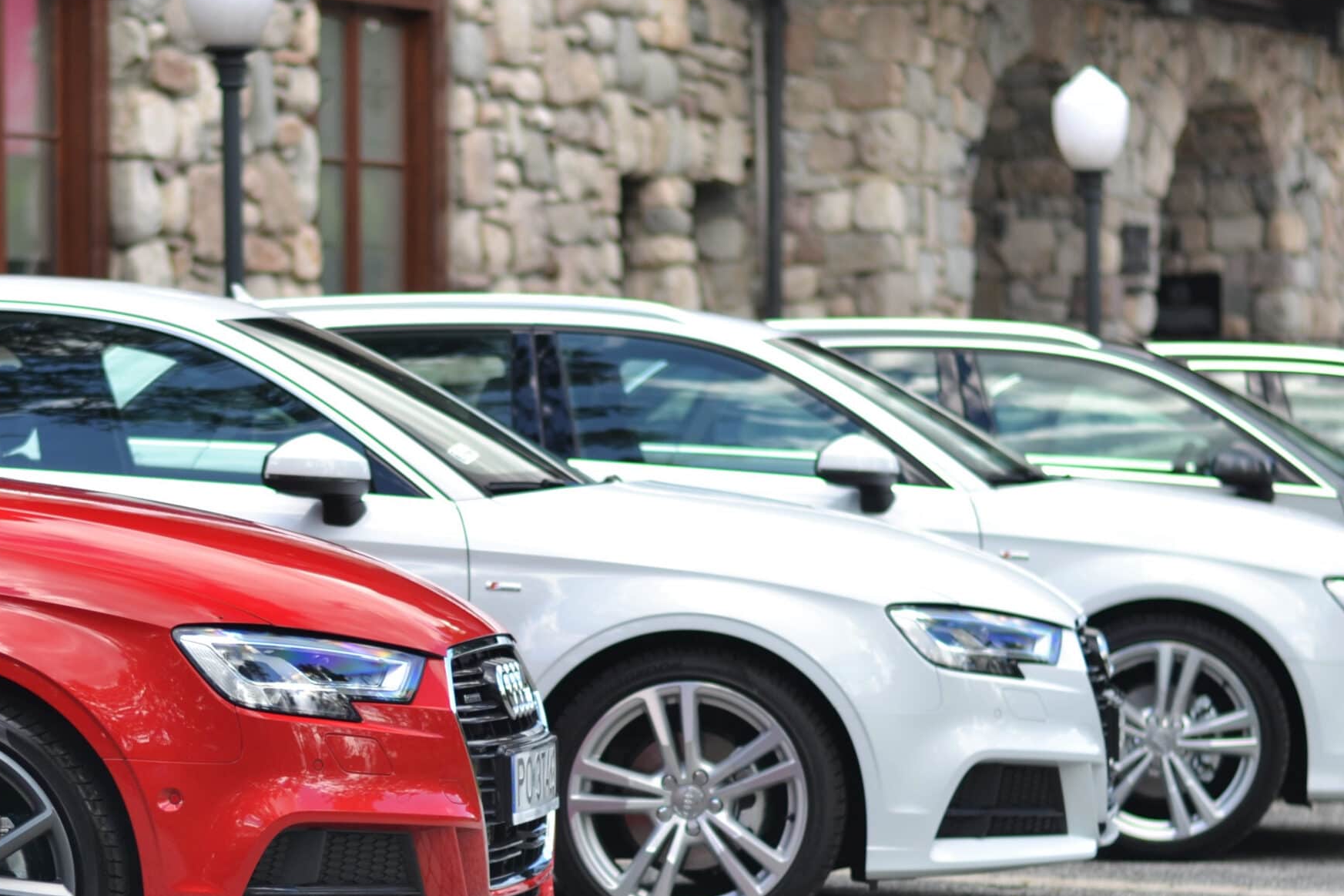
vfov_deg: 12.4
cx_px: 630
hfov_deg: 18.6
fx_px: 4106
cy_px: 621
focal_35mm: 110
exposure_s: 1/250
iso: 100
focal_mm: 50
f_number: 2
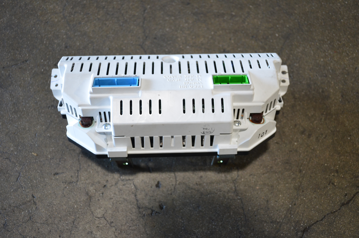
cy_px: 119
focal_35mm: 39
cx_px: 180
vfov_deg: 34.1
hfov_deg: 49.6
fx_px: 388
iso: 800
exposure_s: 1/60
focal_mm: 26
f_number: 4
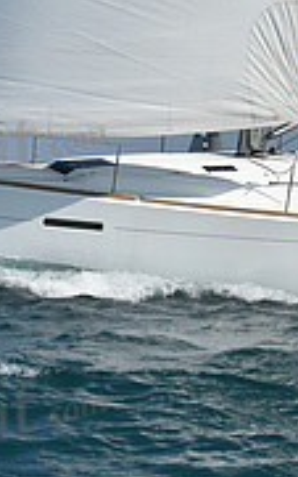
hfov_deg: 5.7
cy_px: -1
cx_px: 245
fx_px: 2978
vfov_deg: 9.1
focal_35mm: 229
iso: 250
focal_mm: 70
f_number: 8
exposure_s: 1/1600
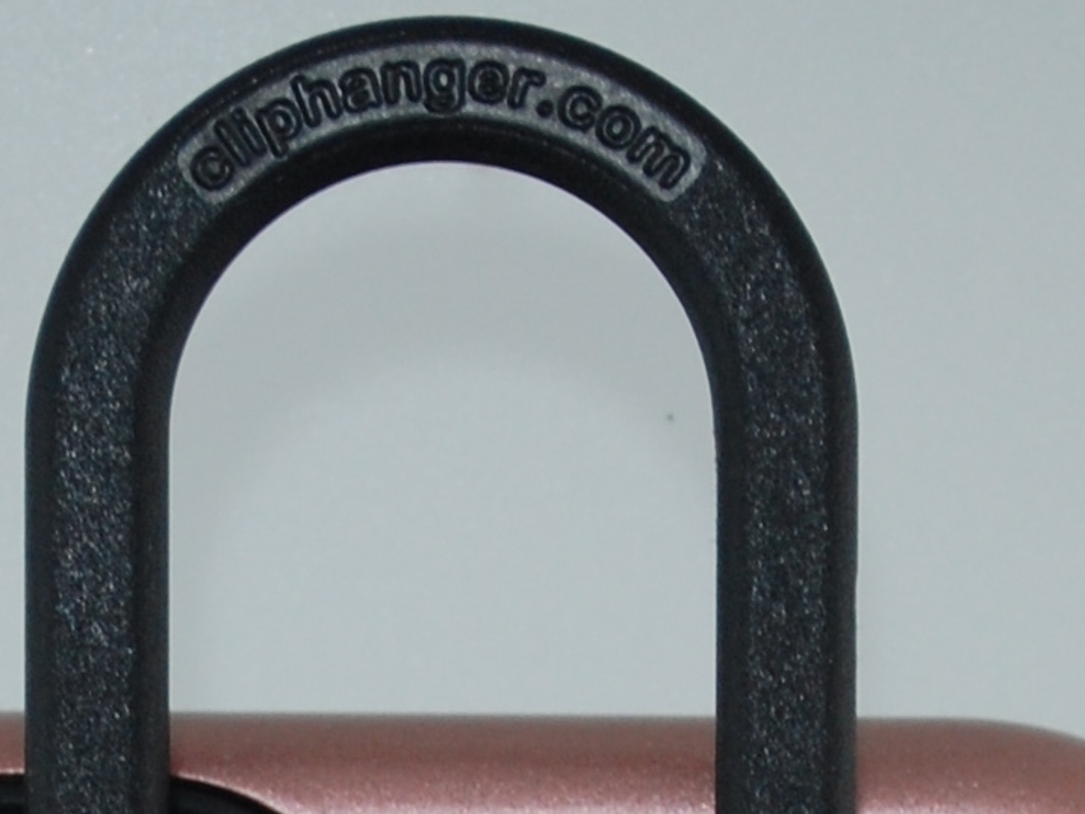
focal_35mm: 254
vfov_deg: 5.6
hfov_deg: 7.8
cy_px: 2133
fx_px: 7963
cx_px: 472
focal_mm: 42
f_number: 5.3
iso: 400
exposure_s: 1/40
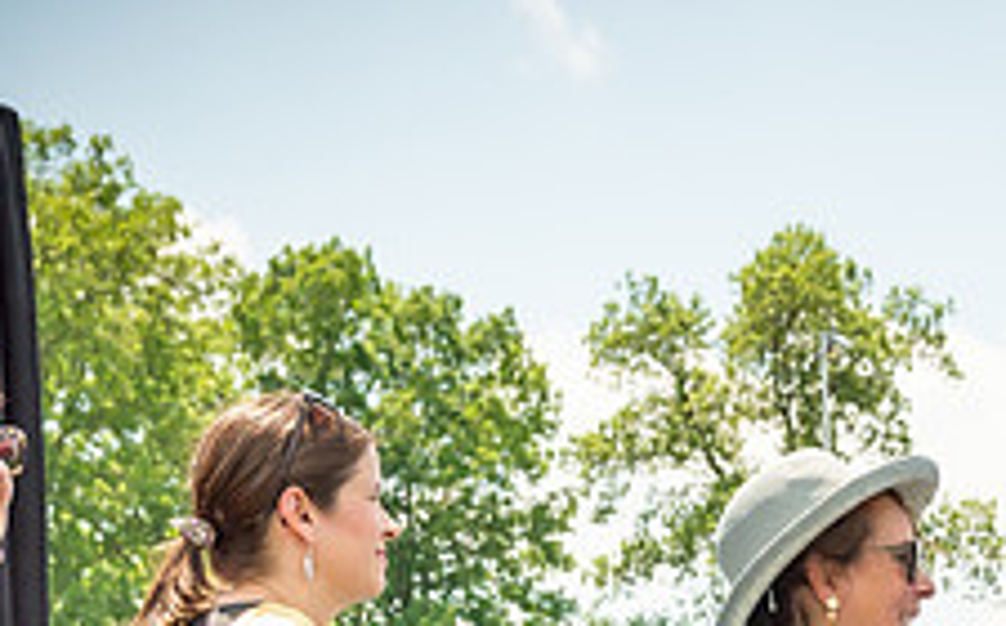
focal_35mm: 175
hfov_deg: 11.8
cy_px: 952
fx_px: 4792
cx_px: 1135
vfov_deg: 7.3
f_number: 7.1
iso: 200
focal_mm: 38
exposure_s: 1/800
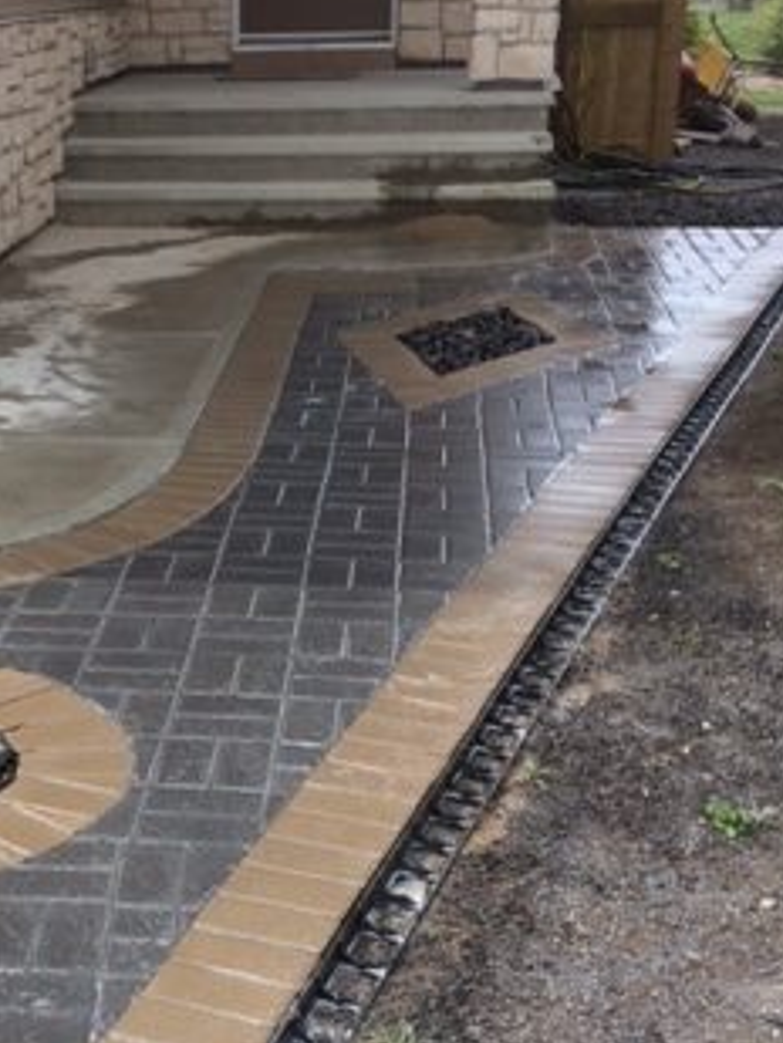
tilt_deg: -23.3
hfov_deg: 23.9
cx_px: 105
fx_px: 1808
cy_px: 726
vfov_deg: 31.8
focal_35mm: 60
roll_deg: +2.4
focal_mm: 4.15
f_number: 2.2
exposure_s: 1/912
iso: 32
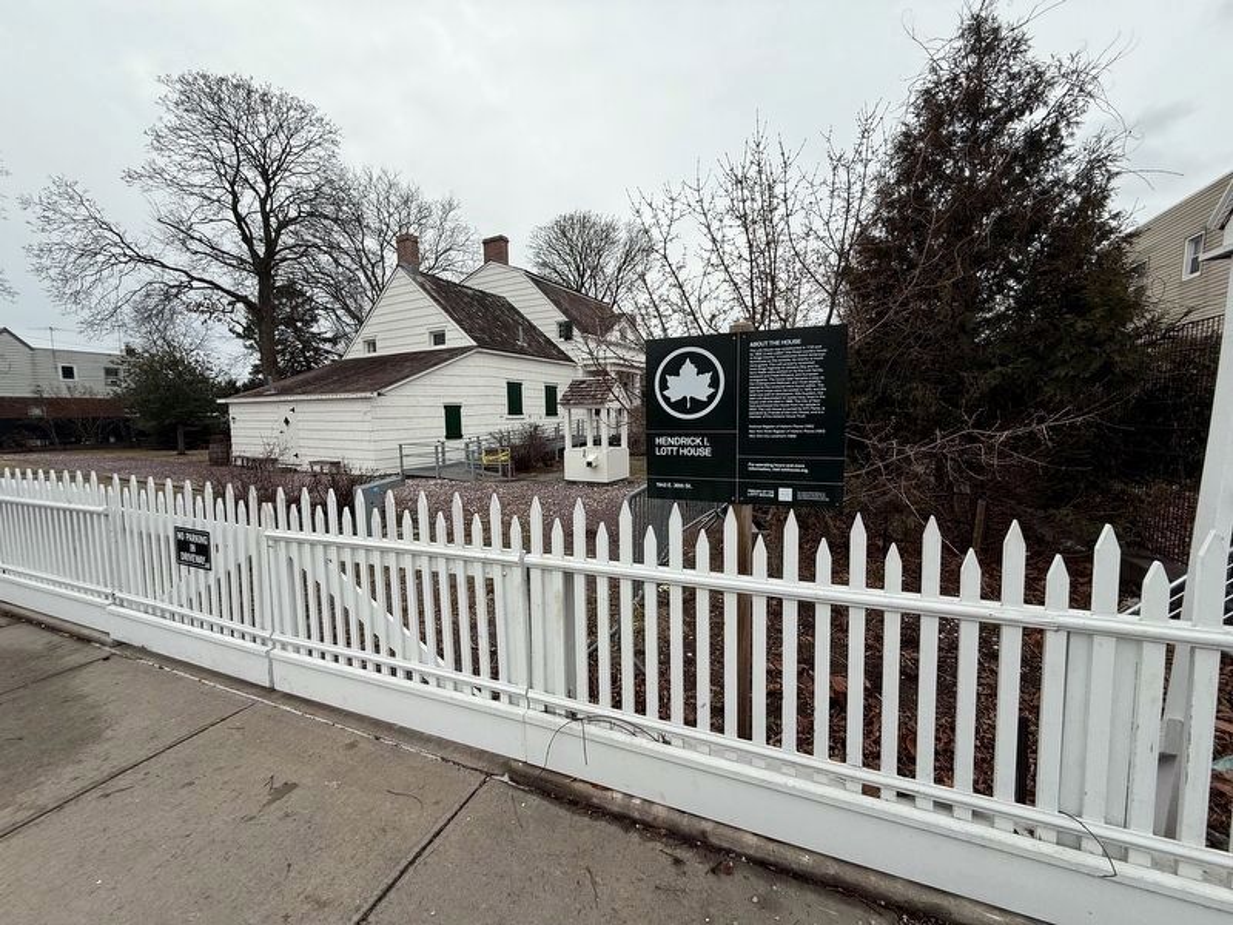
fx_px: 499
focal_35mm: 14
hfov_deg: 102.1
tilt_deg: -4.0
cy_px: 462
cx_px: 616
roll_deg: -0.2
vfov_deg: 85.7
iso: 50
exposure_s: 1/709
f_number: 2.2
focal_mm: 2.22
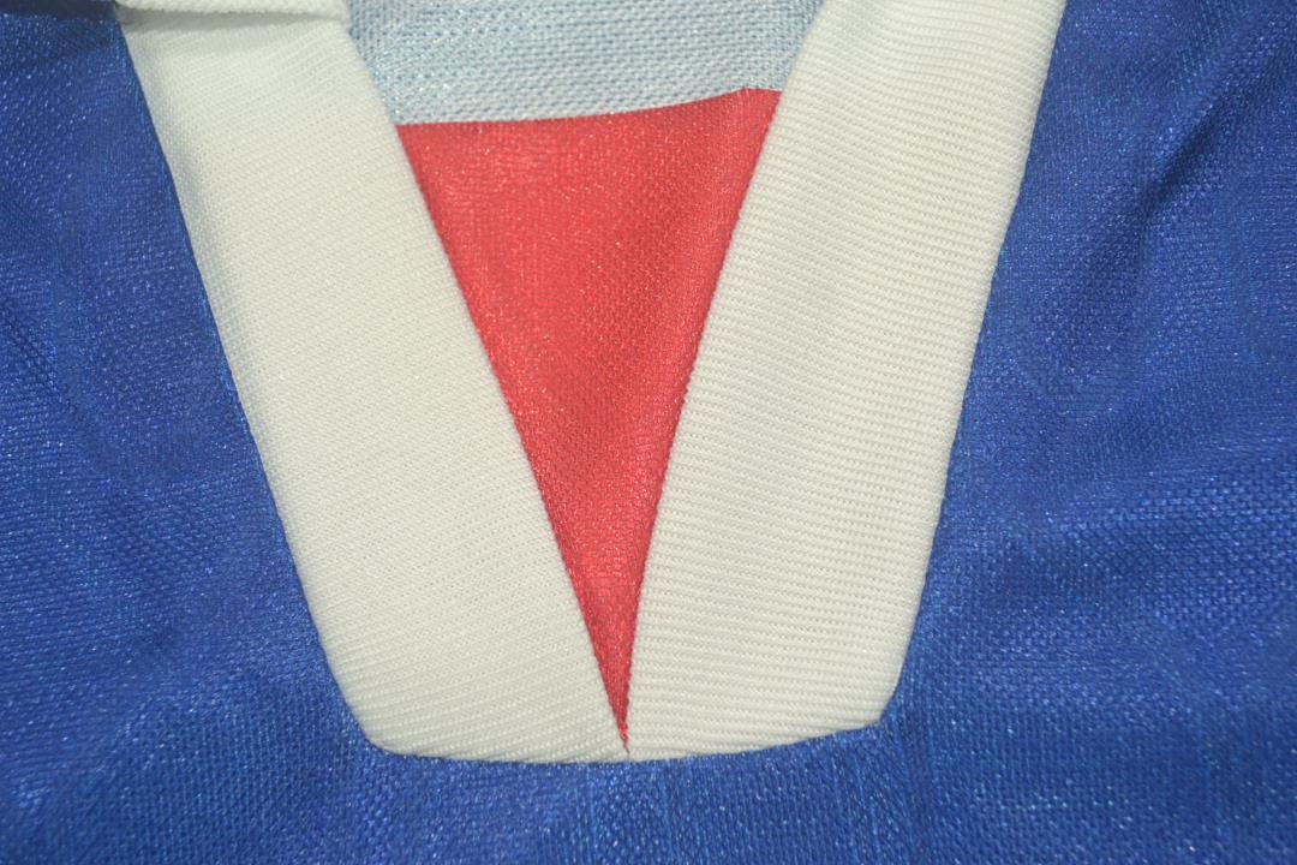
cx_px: 648
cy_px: 432
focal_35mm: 57
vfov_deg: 23.8
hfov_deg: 35.1
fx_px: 2053
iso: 200
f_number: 5
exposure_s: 1/80
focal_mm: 38
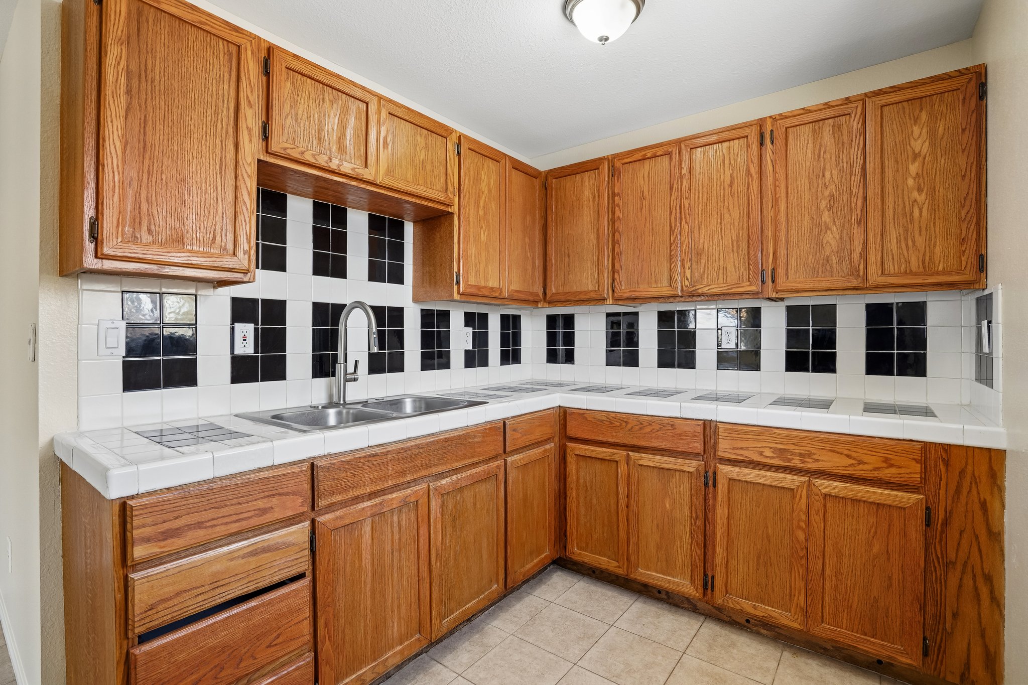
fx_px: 457
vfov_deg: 73.7
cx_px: 514
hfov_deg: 96.7
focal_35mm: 16
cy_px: 342
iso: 400
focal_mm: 16
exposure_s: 1/15
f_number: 8
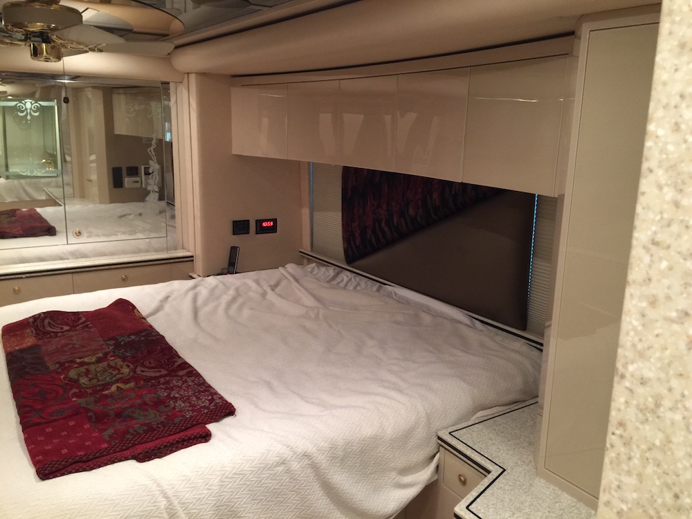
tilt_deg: -11.2
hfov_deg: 61.7
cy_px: 260
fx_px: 580
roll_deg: -2.4
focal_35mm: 29
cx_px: 346
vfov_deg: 48.2
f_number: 2.2
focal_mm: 4.15
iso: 64
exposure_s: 1/4
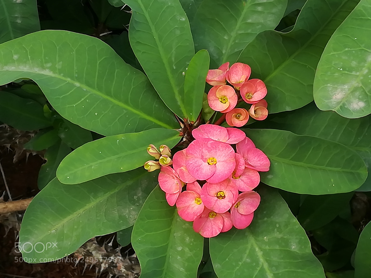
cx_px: 186
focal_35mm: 98
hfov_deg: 20.0
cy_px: 139
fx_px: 1050
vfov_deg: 15.1
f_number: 2.2
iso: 80
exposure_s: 1/120
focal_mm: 3.83
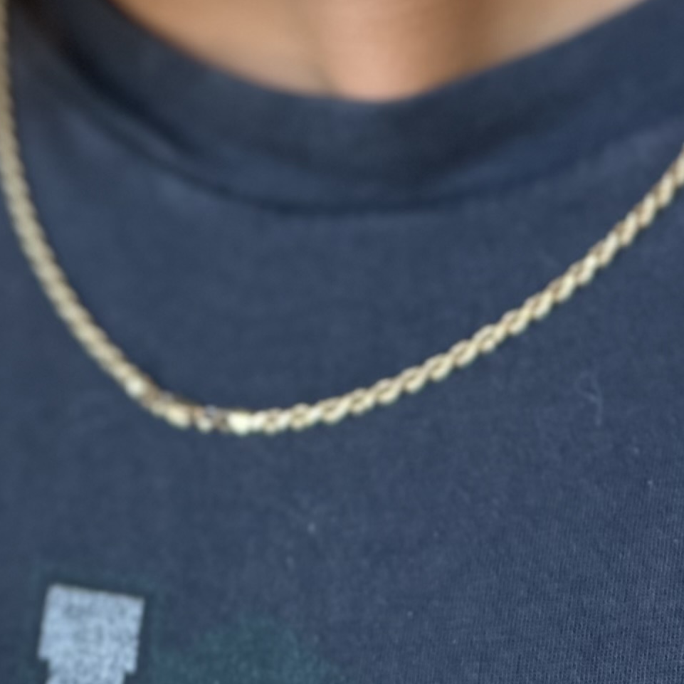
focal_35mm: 89
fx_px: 1990
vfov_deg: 17.5
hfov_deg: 19.4
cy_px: -345
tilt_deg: +2.7
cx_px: 177
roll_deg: -0.3
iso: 80
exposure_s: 1/120
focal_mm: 6.76
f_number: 1.78
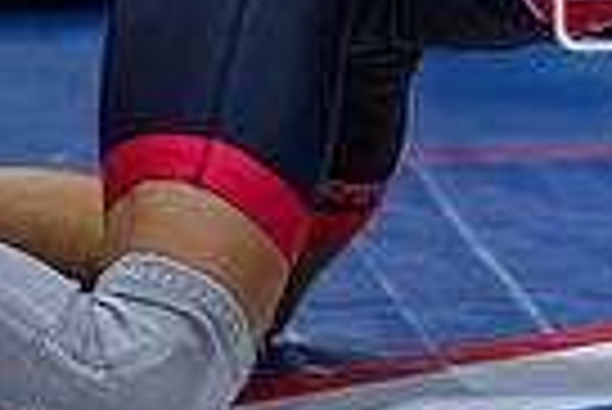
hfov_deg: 2.3
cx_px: 1113
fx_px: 15452
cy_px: -70
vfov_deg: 1.5
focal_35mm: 908
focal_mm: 185
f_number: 2.8
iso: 10000
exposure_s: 1/800
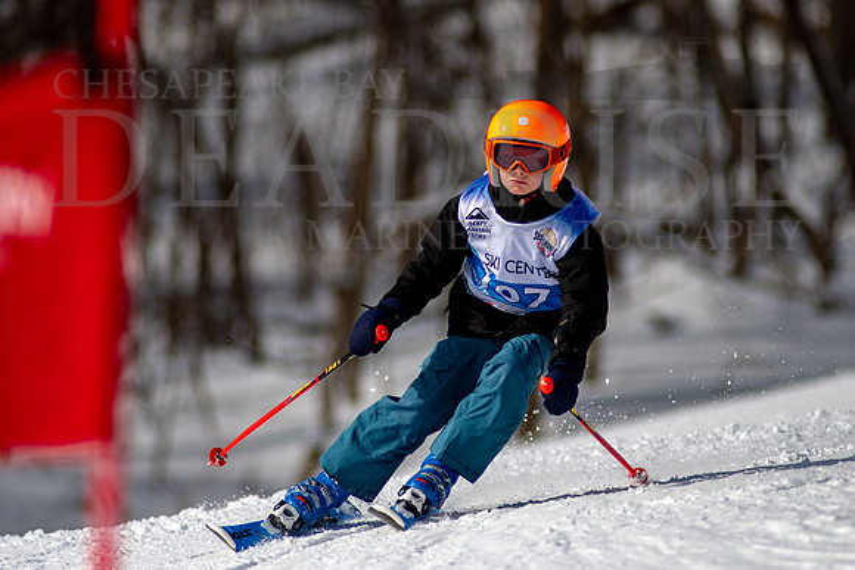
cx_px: 470
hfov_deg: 4.2
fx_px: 11763
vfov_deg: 2.8
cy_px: 256
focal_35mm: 495
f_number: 2.8
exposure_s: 1/6400
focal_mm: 300
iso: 100
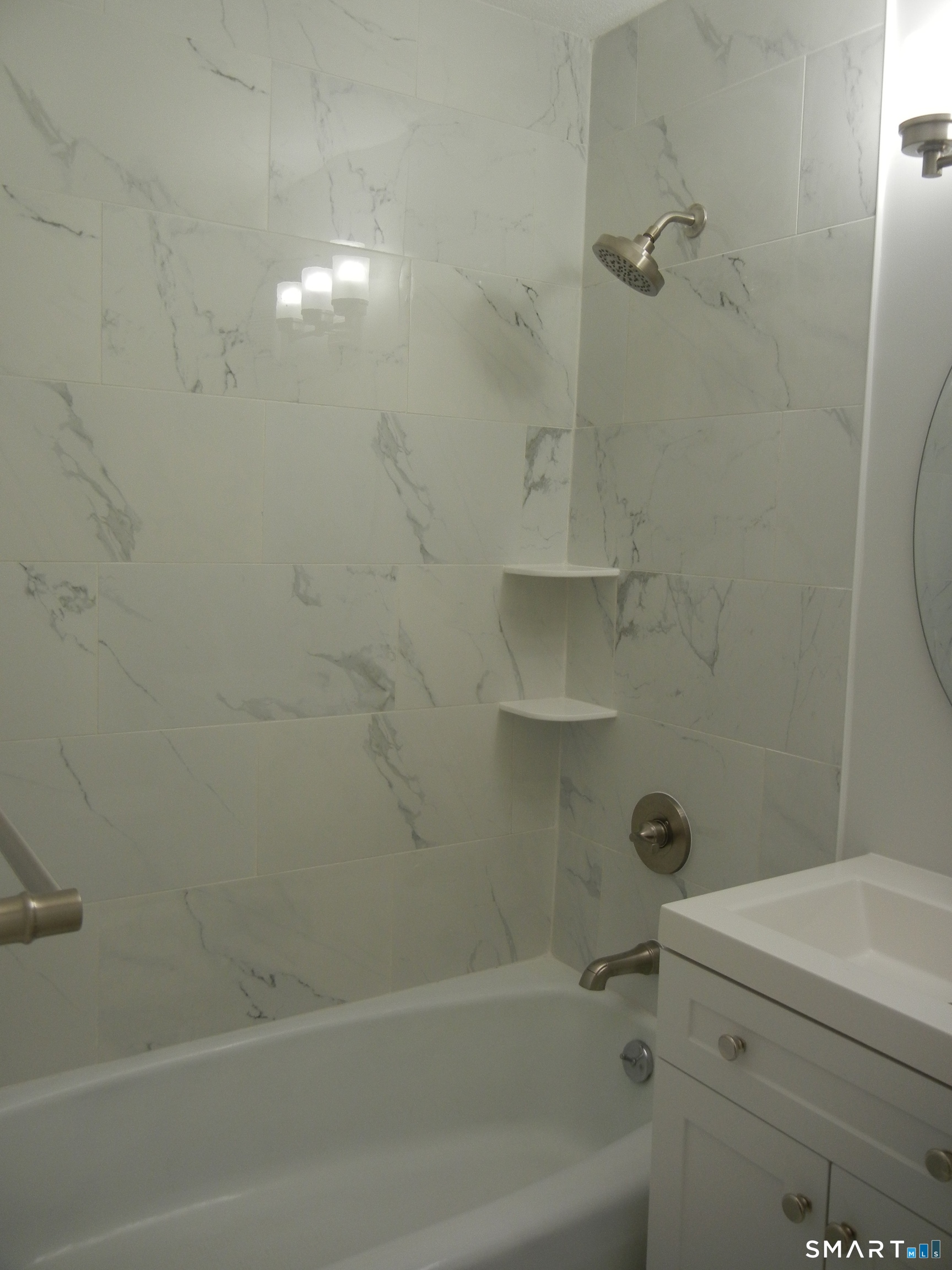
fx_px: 1100
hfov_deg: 46.8
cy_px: 635
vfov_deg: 60.0
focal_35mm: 30
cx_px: 476
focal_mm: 5.4
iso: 160
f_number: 3.5
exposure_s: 1/41.2
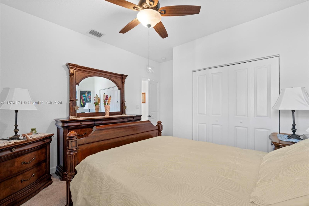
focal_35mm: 15
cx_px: 154
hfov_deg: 100.4
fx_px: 129
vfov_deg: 77.3
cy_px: 103
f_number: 9
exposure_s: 2.5
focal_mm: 10
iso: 250
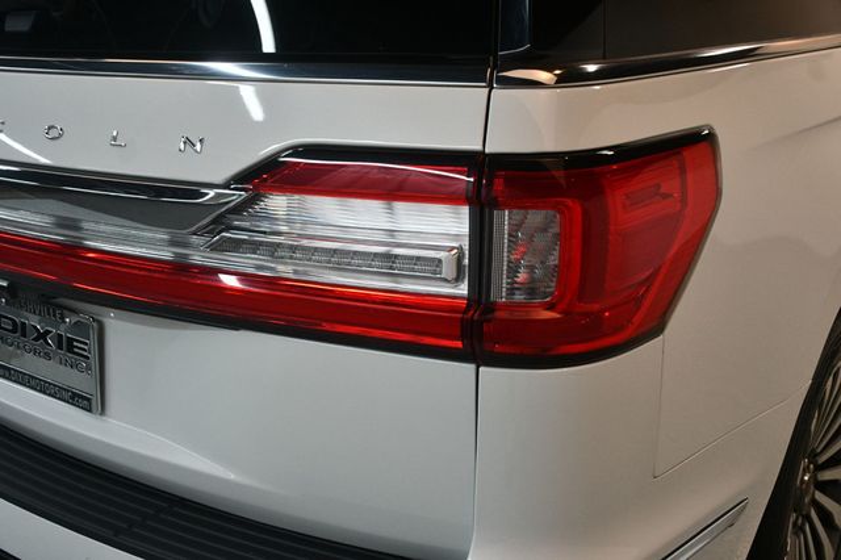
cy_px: 280
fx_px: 911
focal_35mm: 39
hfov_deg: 49.6
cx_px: 420
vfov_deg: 34.2
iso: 1000
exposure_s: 1/125
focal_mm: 26
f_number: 3.8
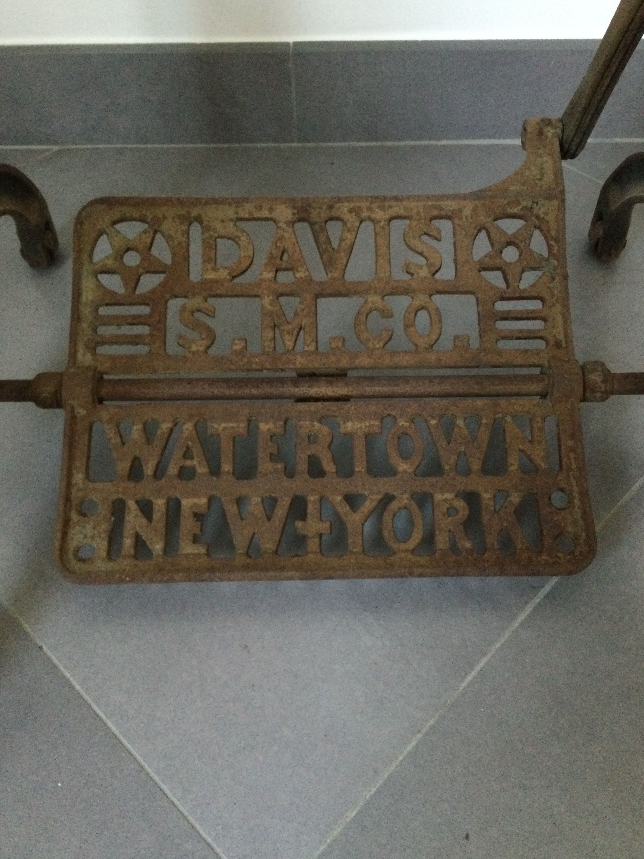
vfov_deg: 56.8
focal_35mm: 32
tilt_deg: -51.3
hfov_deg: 44.2
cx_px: 327
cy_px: 420
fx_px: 794
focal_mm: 3.3
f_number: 2.4
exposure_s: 1/17
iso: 250
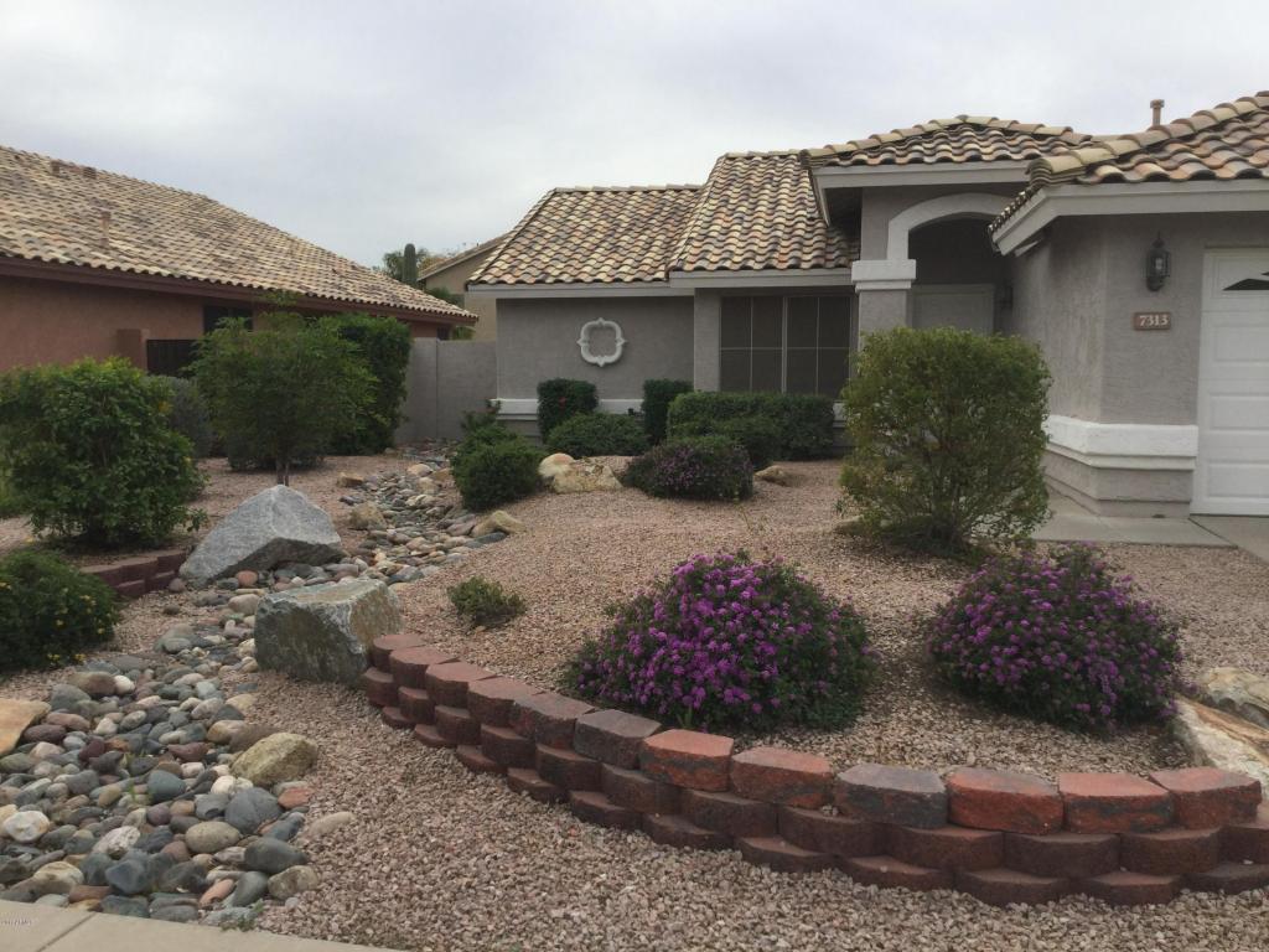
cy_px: 476
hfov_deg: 58.4
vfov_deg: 45.4
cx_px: 634
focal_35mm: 31
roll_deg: -0.7
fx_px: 1136
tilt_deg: -5.2
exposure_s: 1/1597
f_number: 2.4
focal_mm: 3.3
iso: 25
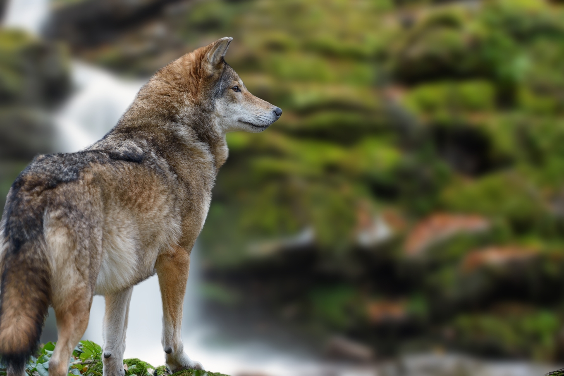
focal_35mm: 242
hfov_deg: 8.5
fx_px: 3791
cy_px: 177
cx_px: 185
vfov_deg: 5.7
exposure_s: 1/320
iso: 280
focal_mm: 165
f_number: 2.8
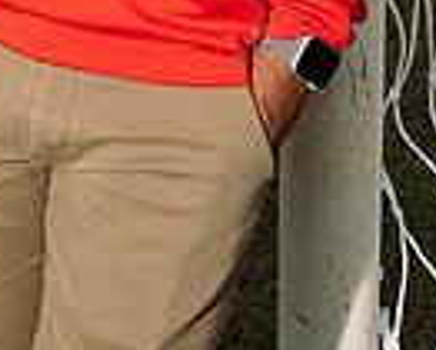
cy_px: -383
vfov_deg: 11.9
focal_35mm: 113
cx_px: 130
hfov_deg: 16.9
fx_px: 1459
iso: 160
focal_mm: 35
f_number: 7.1
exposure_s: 1/250
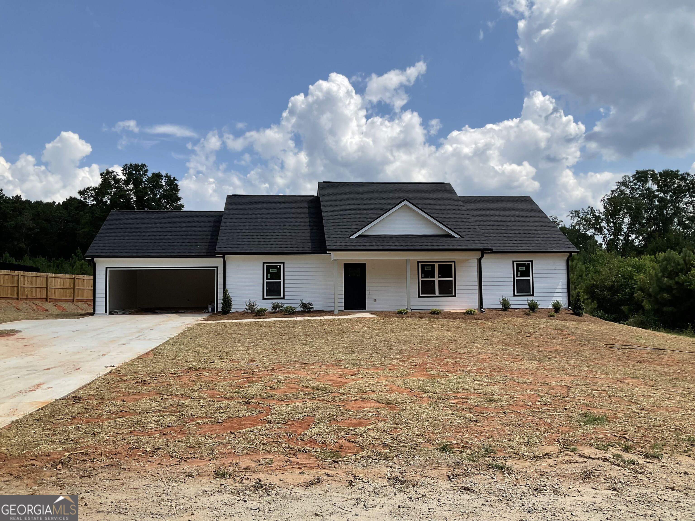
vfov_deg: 48.2
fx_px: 582
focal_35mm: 29
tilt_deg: +2.3
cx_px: 348
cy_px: 260
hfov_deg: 61.7
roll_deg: +1.5
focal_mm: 3
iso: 16
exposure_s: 1/2427
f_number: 1.8
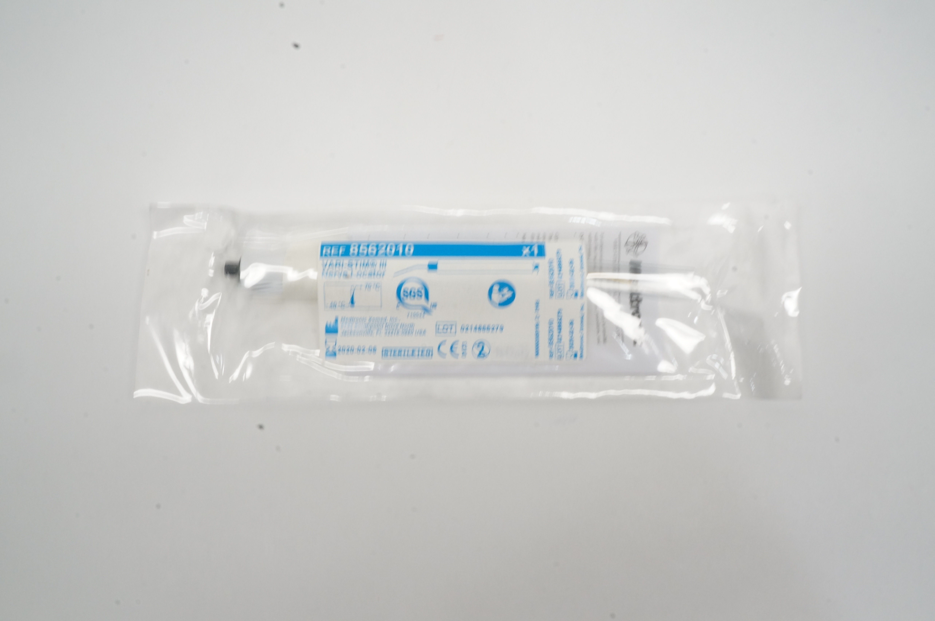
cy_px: 310
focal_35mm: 33
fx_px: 856
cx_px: 468
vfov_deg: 39.9
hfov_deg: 57.3
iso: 800
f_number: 25
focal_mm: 22
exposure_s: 1/6
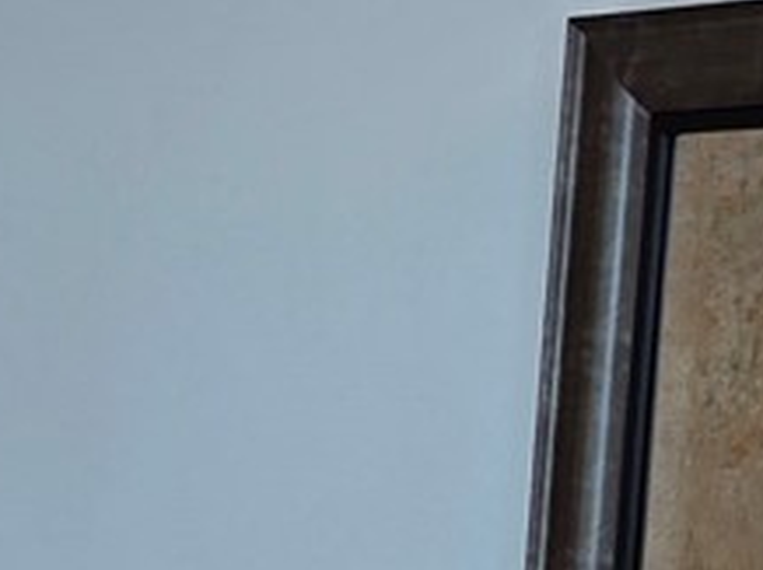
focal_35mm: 169
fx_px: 3721
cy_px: 1081
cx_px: -500
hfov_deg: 11.1
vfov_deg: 8.4
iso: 25
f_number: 1.8
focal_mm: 5.4
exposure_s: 1/120
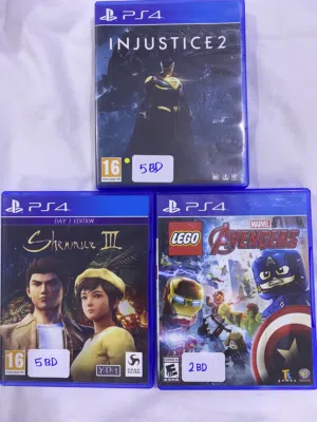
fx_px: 317
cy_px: 211
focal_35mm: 26
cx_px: 158
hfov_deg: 53.1
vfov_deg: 67.3
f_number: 1.8
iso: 400
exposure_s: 1/50
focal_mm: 4.25
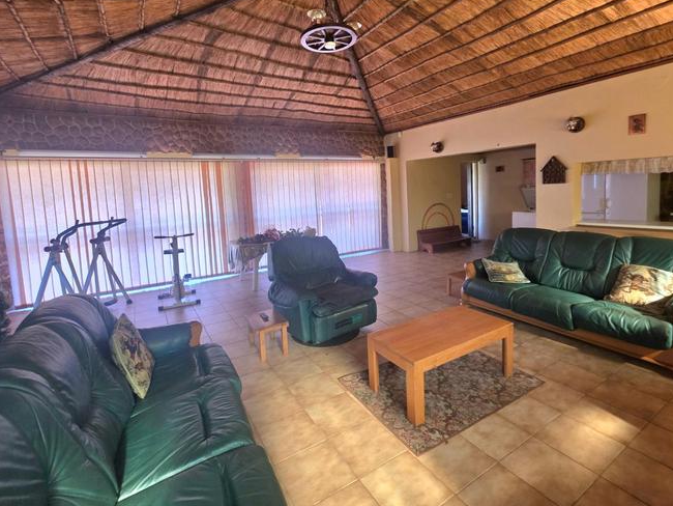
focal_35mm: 16
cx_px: 346
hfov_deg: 94.5
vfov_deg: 77.8
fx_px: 311
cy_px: 220
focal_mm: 2.2
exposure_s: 1/50.3
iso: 320
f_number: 1.9
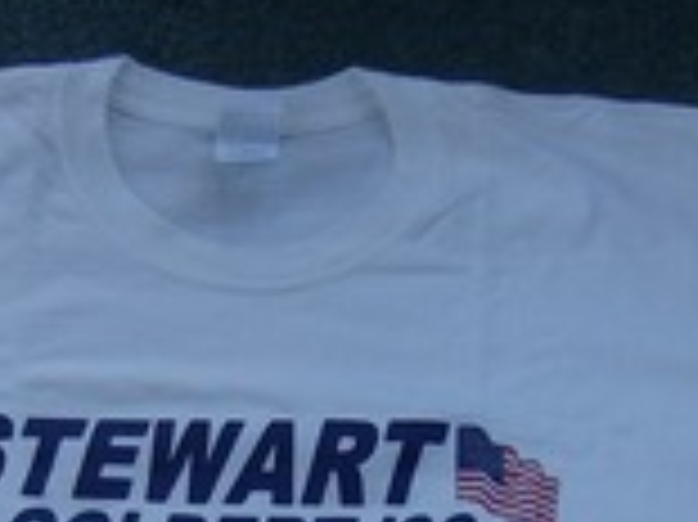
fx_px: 2216
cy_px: 738
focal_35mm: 110
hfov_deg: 17.8
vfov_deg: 12.9
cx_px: 232
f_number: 2.8
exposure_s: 1/64
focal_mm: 6
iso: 100
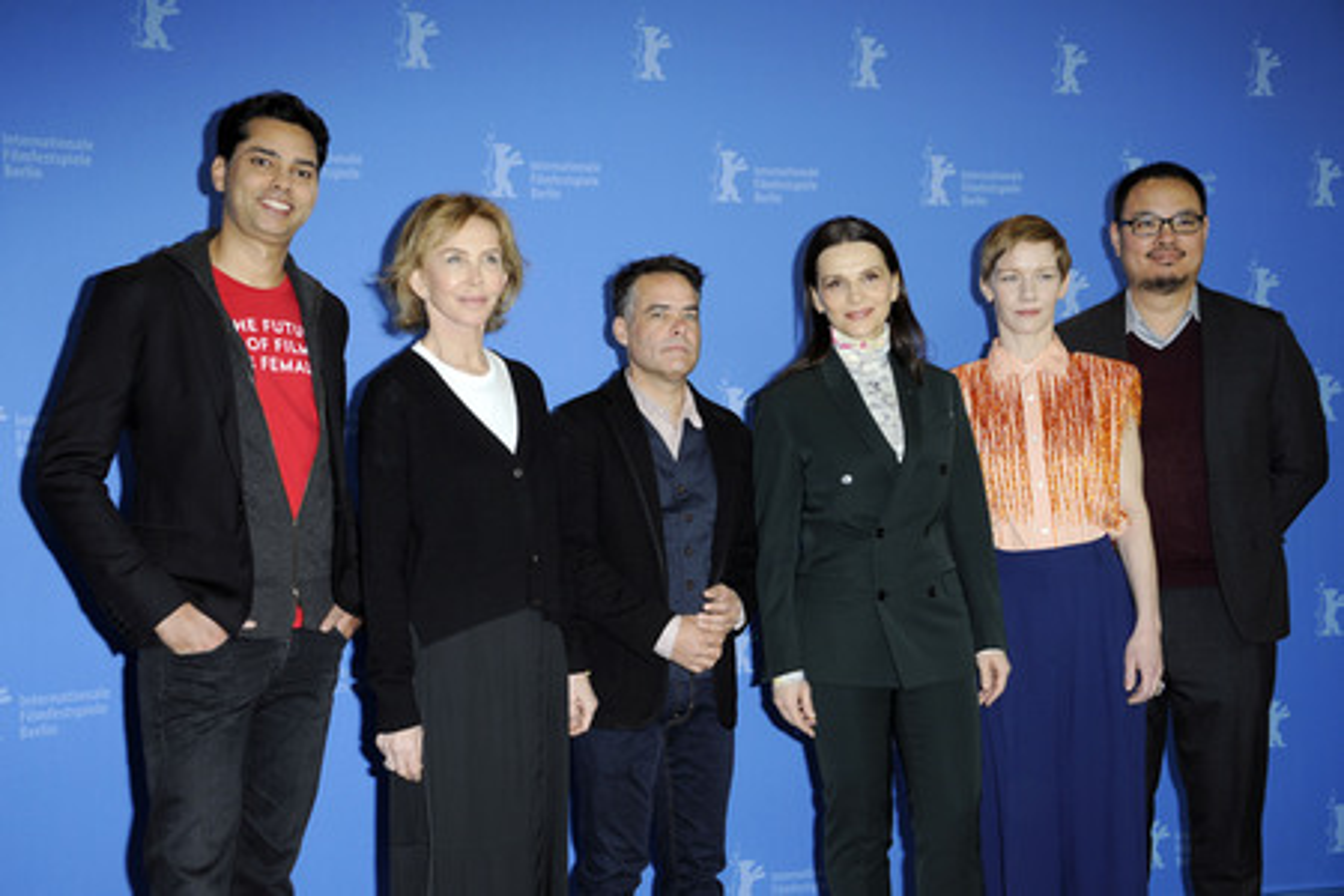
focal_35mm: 50
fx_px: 1867
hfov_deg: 39.6
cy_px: 448
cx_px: 672
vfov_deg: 27.0
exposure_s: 1/200
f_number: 6.3
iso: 800
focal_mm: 50
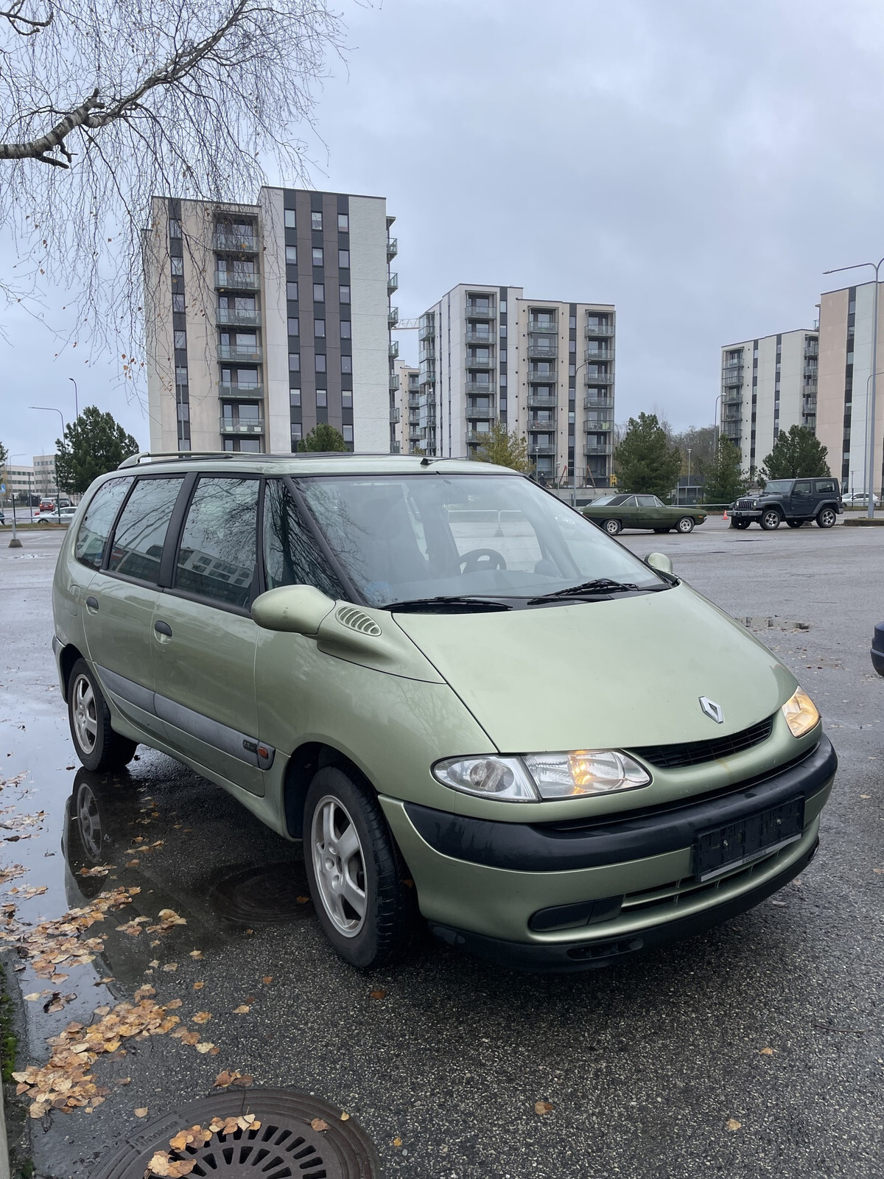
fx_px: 885
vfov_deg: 67.3
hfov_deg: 53.1
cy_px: 590
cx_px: 442
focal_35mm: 26
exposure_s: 1/156
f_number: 1.6
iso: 32
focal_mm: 4.2
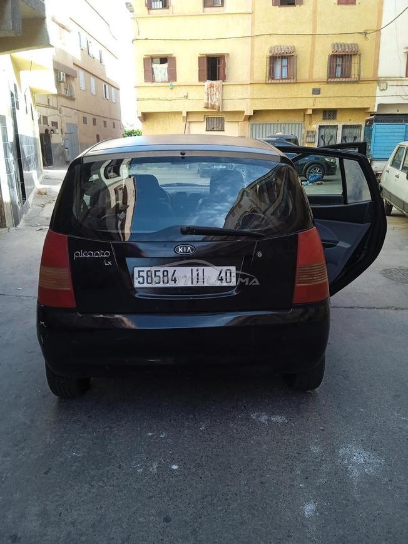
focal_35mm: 28
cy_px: 272
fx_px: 440
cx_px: 204
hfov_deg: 49.8
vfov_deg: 63.4
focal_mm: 3.43
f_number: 2.2
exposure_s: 1/160
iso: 113
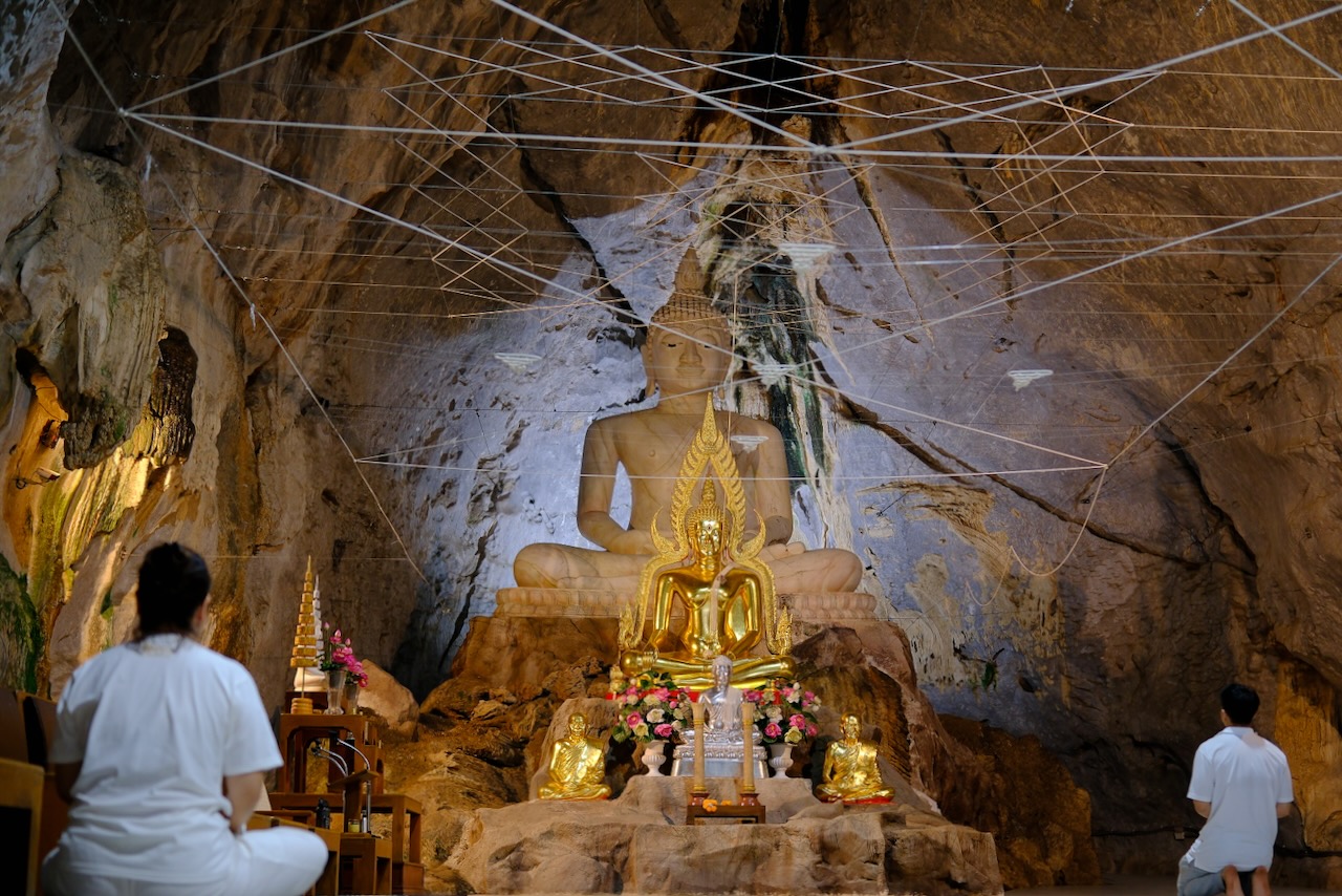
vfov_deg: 32.6
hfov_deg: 47.4
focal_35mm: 41
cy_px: 448
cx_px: 671
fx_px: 1529
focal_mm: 27
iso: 320
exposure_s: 1/60
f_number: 1.2
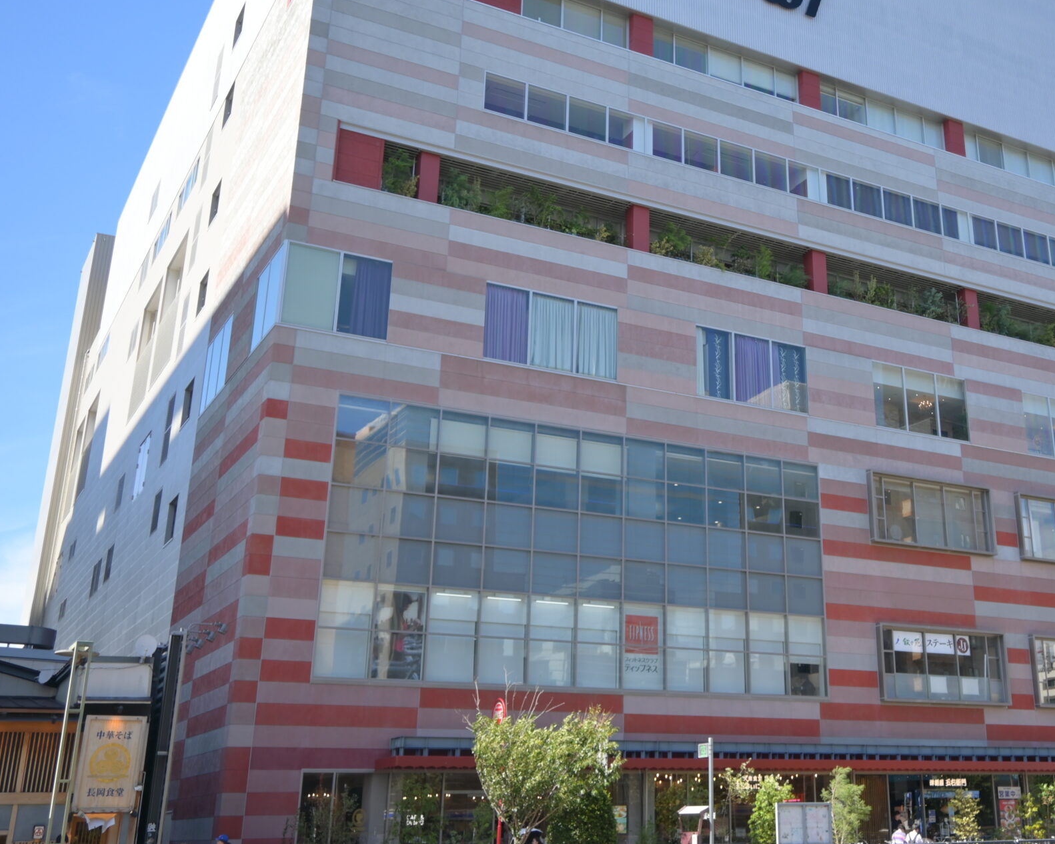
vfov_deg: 35.4
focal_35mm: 42
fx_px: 1316
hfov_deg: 42.9
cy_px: 316
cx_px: 731
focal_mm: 18.5
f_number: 3.8
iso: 100
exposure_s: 1/500
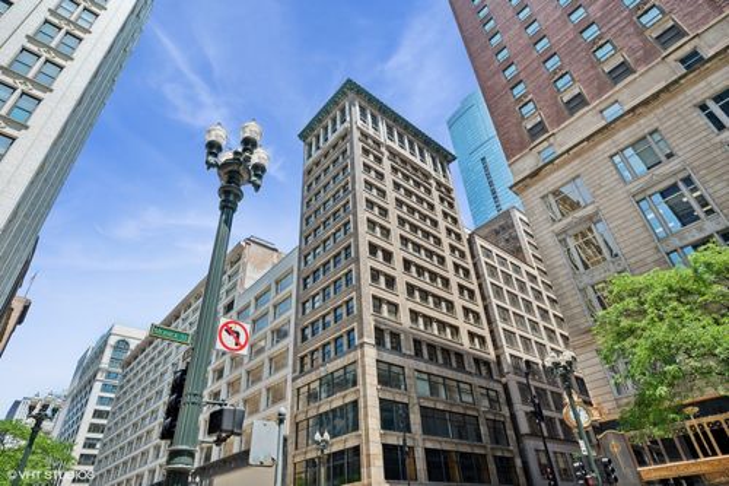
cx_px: 364
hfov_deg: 85.4
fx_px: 395
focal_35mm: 20
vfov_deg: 63.2
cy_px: 243
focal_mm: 19.5
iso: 200
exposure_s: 1/180
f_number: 9.5
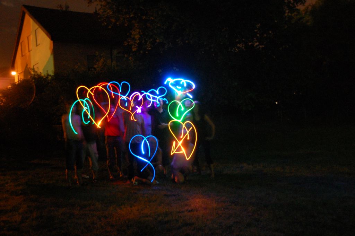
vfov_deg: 36.8
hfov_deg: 53.2
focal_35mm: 36
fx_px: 355
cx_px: 178
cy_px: 118
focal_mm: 24
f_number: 3.8
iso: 1600
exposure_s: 5.7
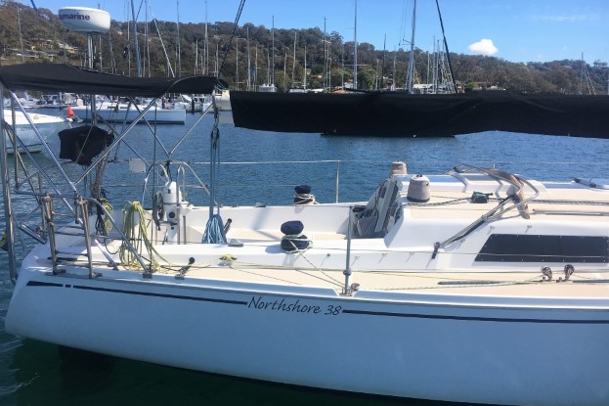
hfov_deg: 60.3
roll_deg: -0.2
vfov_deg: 42.3
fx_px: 524
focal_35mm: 31
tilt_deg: -10.1
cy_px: 215
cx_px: 305
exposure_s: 1/2198
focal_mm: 4.15
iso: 25
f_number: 2.2
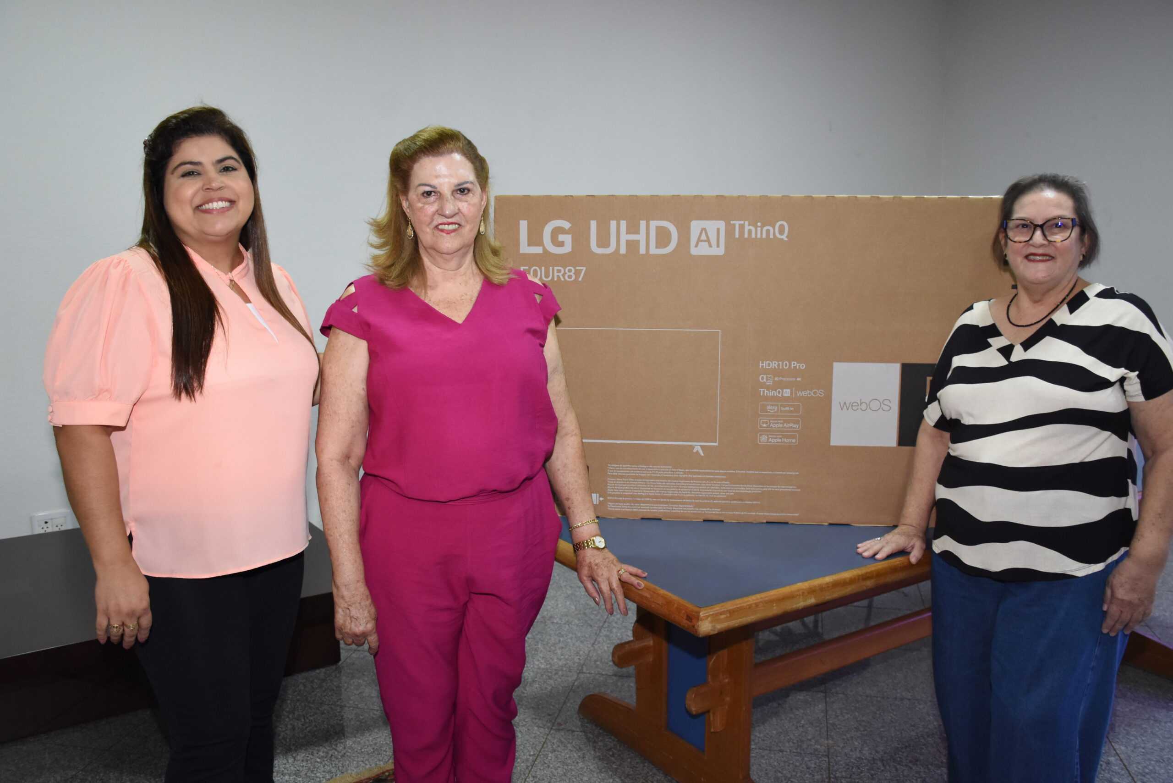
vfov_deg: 40.0
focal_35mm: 33
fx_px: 1075
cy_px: 392
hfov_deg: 57.2
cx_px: 586
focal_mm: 22
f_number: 4.5
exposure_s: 1/60
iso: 1250
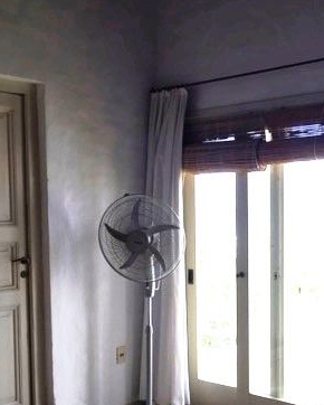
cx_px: 193
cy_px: 261
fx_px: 599
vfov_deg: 37.0
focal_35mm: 50
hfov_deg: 30.2
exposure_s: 1/341
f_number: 2.2
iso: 32
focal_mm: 4.15
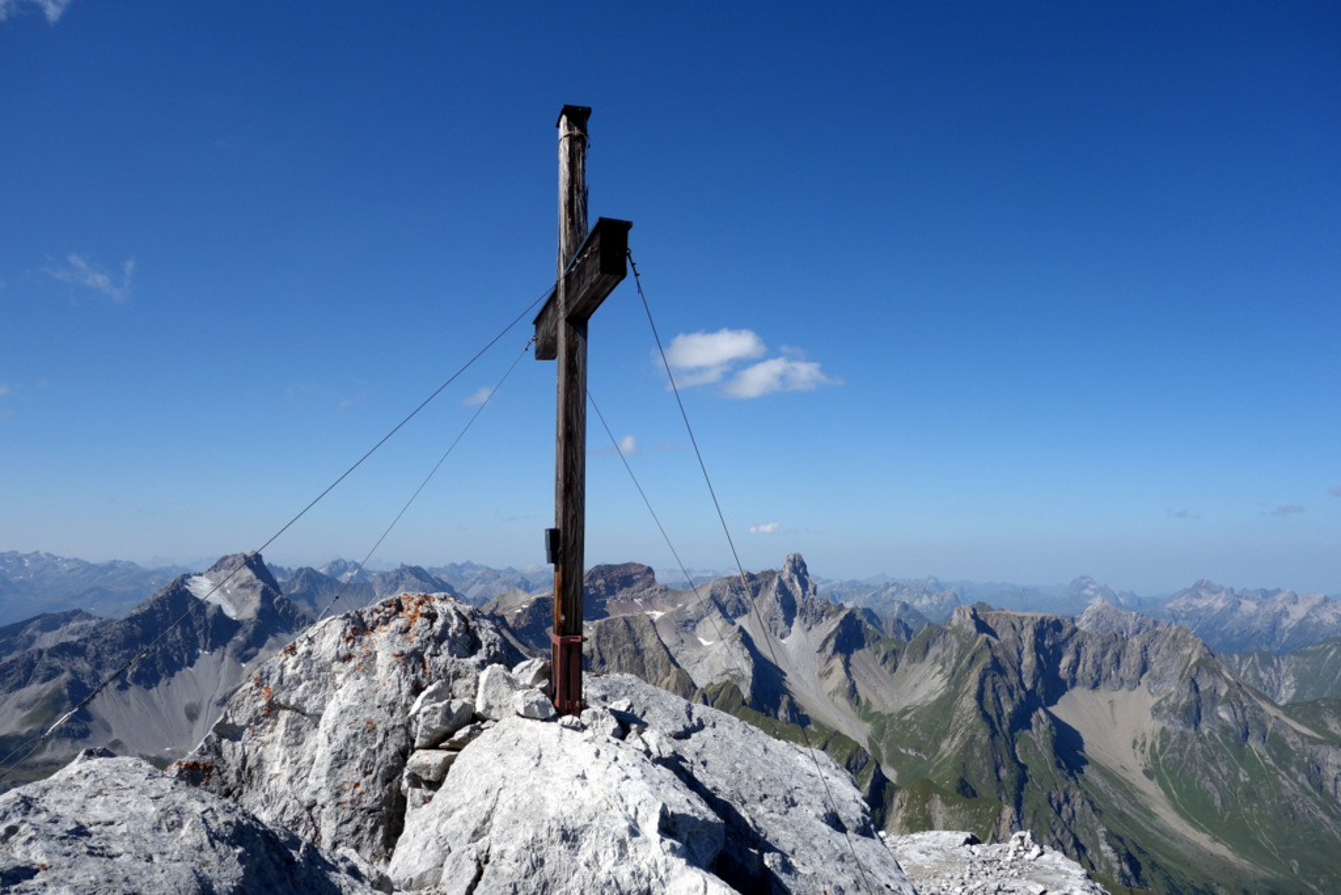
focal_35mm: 28
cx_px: 670
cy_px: 448
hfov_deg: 65.5
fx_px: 1043
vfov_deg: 46.4
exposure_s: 1/800
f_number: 5.6
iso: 125
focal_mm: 10.4
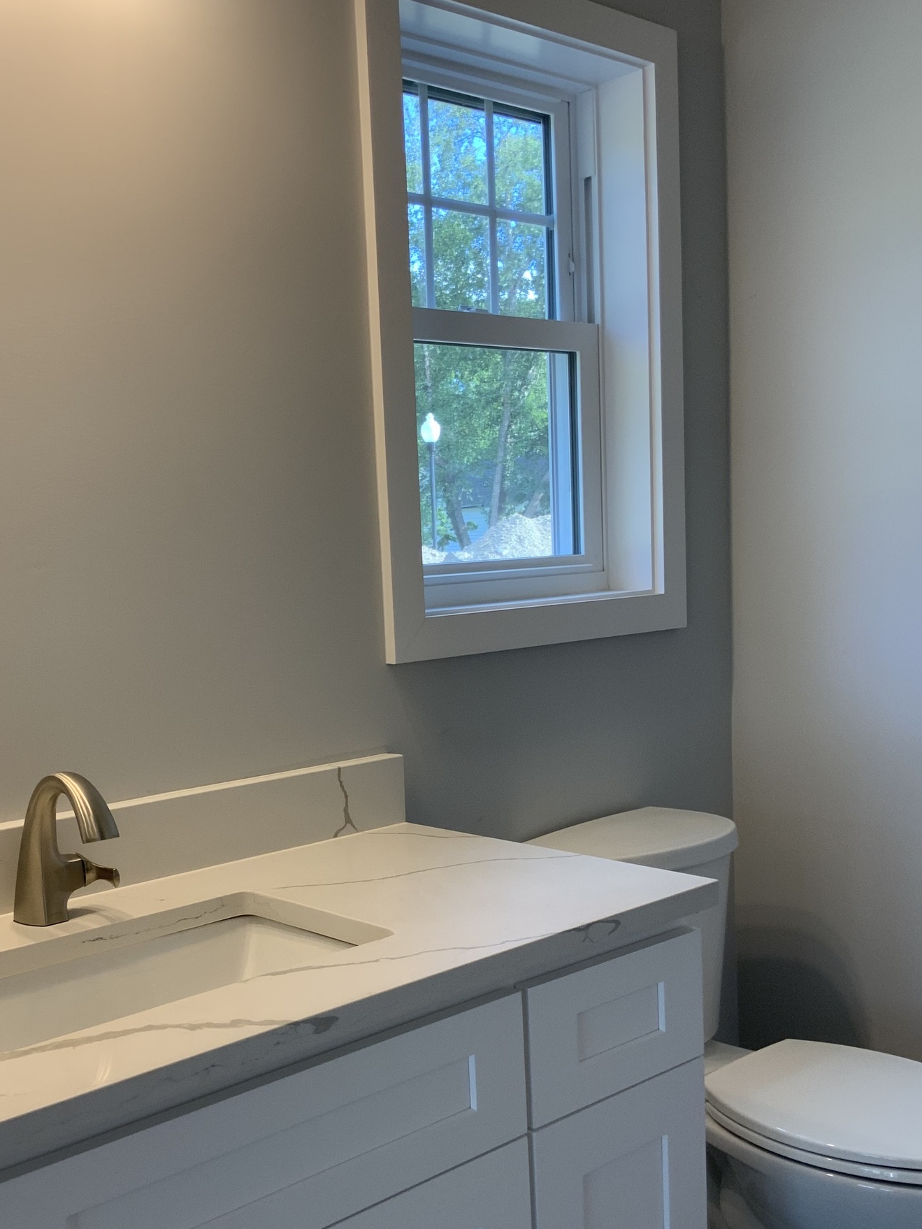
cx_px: 352
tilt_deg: -8.7
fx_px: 1349
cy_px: 724
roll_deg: +2.6
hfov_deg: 37.5
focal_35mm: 38
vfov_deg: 48.7
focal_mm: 3
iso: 64
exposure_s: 1/120
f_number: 1.8
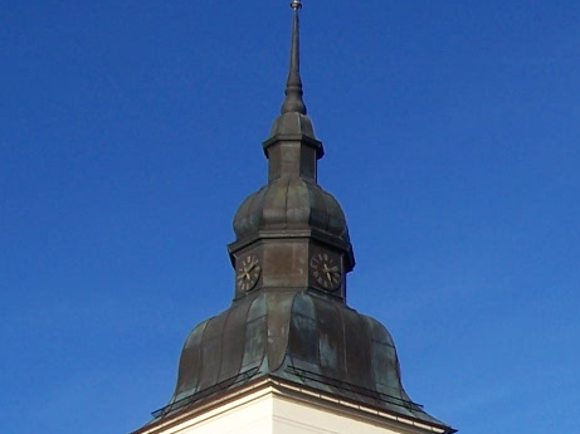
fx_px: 1657
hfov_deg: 19.0
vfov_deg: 14.3
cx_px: 643
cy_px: 552
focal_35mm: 99
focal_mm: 6.3
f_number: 5.6
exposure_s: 1/350
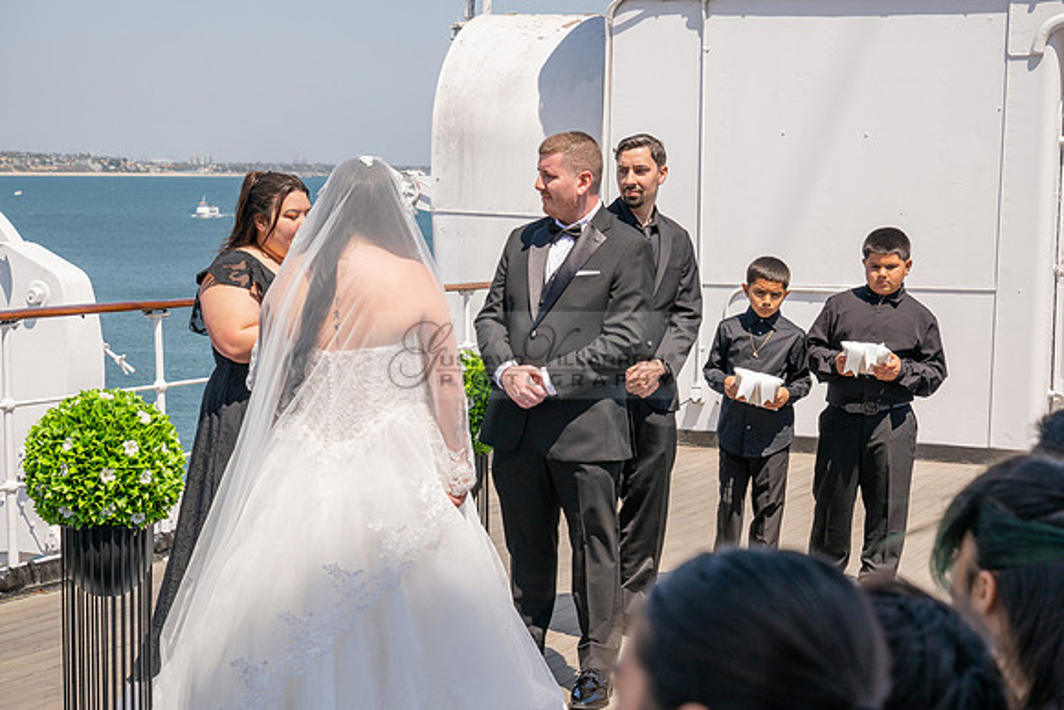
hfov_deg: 28.8
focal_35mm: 70
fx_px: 2069
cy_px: 355
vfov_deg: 19.5
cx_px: 532
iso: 200
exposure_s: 1/800
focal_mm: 70
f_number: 8
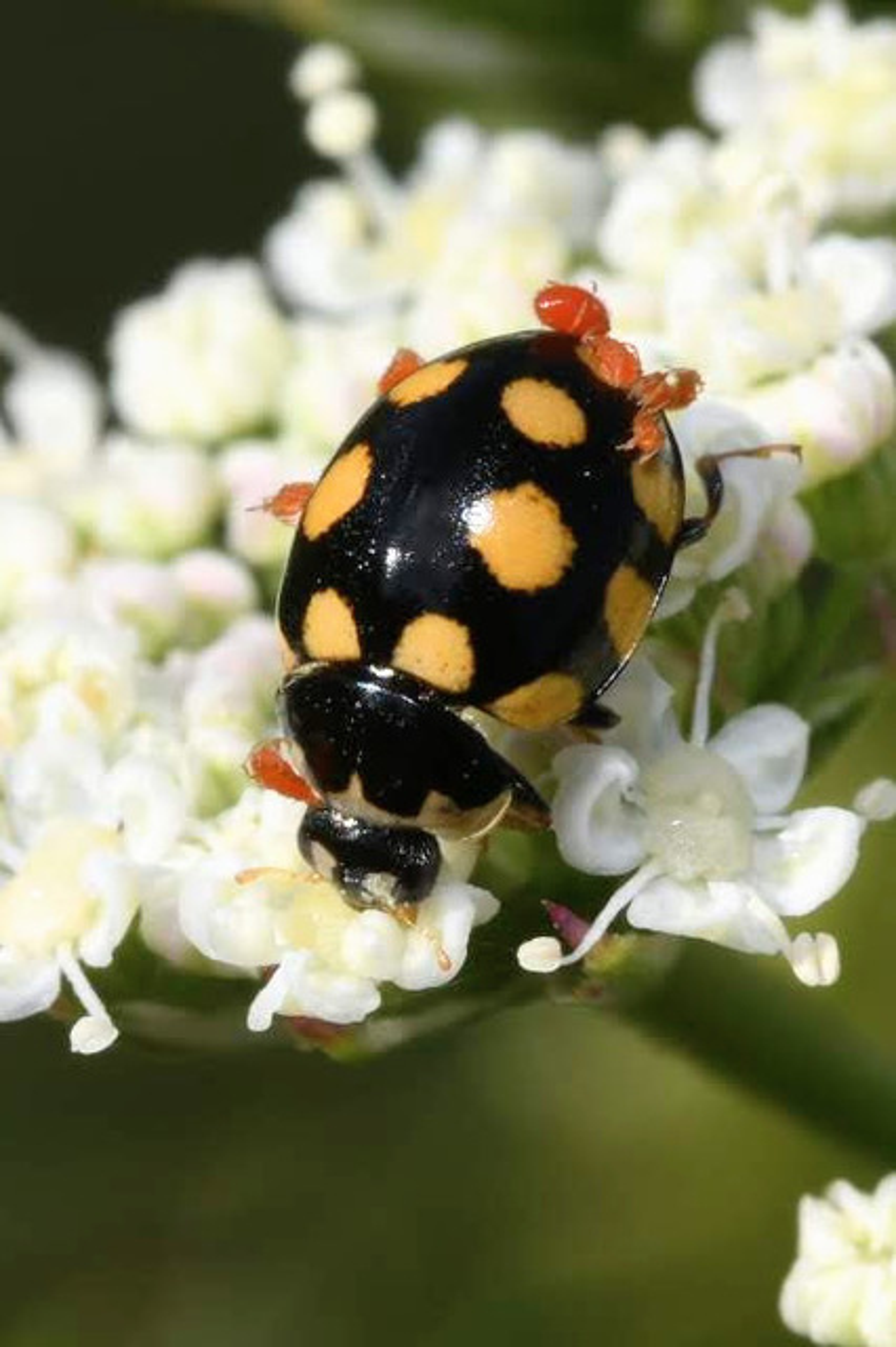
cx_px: 448
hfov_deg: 8.7
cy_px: 674
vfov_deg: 13.0
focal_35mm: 158
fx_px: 5886
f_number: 32
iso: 250
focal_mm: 105
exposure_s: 1/80
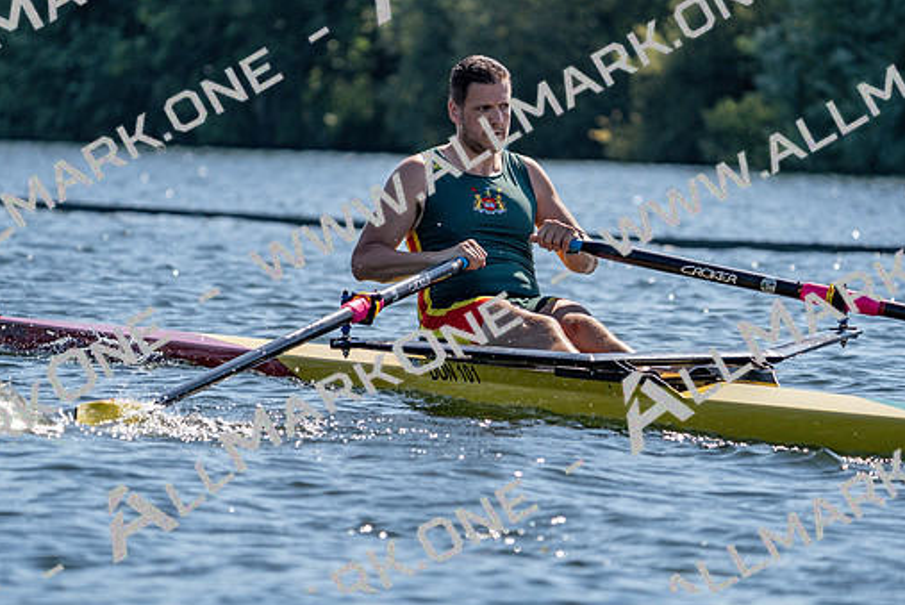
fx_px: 7246
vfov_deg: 4.8
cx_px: 469
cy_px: 286
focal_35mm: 288
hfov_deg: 7.1
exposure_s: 1/1600
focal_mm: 252
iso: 200
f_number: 5.6
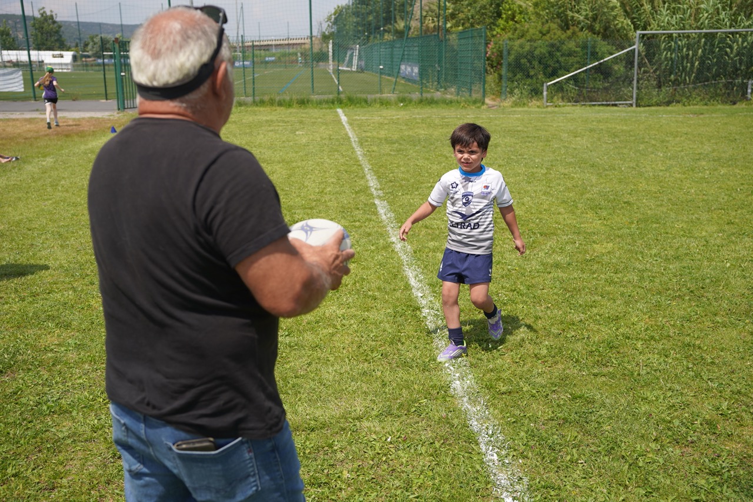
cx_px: 376
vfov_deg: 34.0
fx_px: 820
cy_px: 251
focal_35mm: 39
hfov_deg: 49.3
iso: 100
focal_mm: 39.2
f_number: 4.5
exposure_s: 1/1000
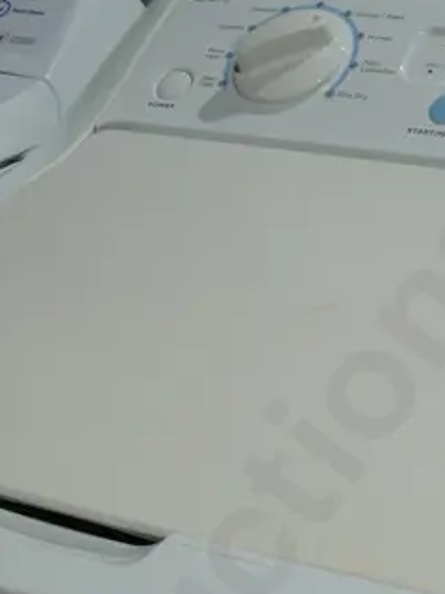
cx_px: 204
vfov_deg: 19.7
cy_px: 614
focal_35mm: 96
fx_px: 1645
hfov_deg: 15.4
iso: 200
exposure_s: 1/160
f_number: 5
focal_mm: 15
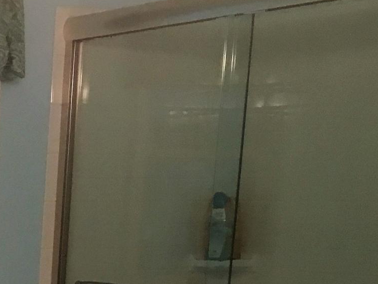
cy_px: 423
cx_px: -238
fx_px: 1267
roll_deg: -0.5
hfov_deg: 15.3
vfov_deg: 12.2
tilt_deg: -11.0
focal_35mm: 116
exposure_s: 1/30
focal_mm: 4.15
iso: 80
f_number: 2.2
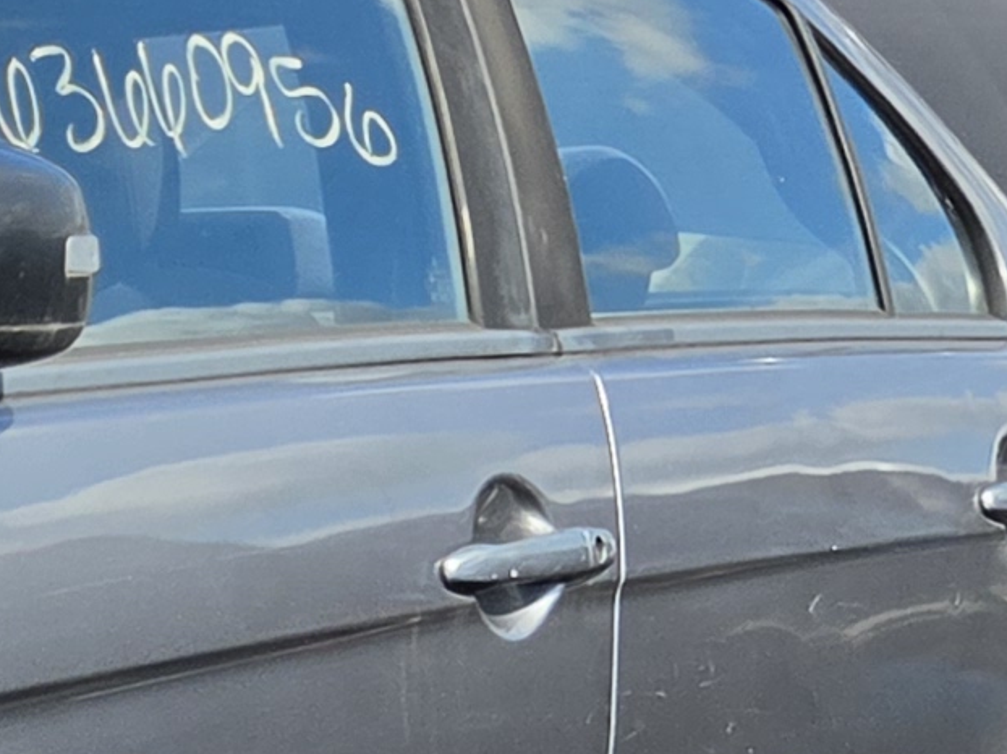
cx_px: -1175
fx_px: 4304
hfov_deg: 11.6
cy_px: 1150
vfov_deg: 9.7
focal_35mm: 148
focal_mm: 5.4
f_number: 1.8
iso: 80
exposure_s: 1/3550
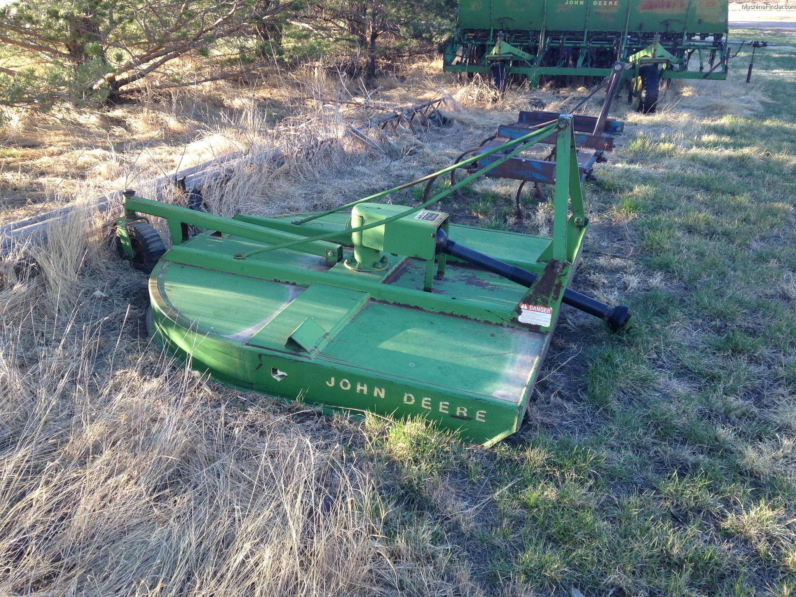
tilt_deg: -24.5
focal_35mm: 33
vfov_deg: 42.9
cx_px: 398
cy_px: 298
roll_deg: -0.2
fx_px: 759
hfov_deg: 55.4
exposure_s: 1/120
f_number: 2.4
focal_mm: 4.12
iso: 50
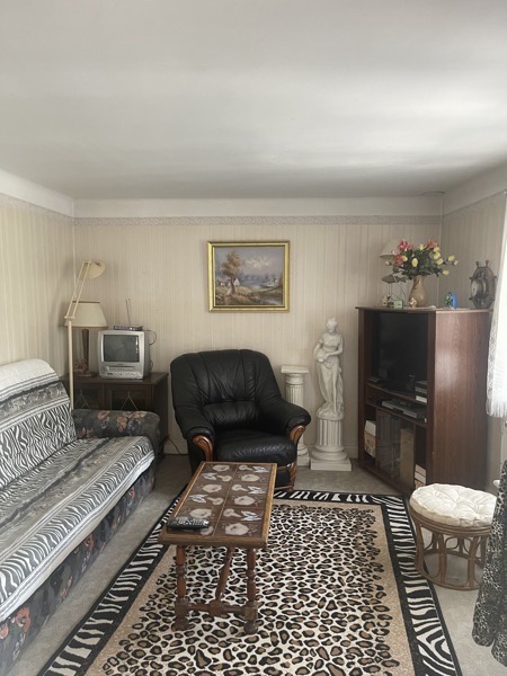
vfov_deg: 69.4
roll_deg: -0.3
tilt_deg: -6.3
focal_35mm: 25
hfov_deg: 54.9
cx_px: 254
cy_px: 338
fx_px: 488
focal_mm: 5.1
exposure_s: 1/60
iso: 200
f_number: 1.6
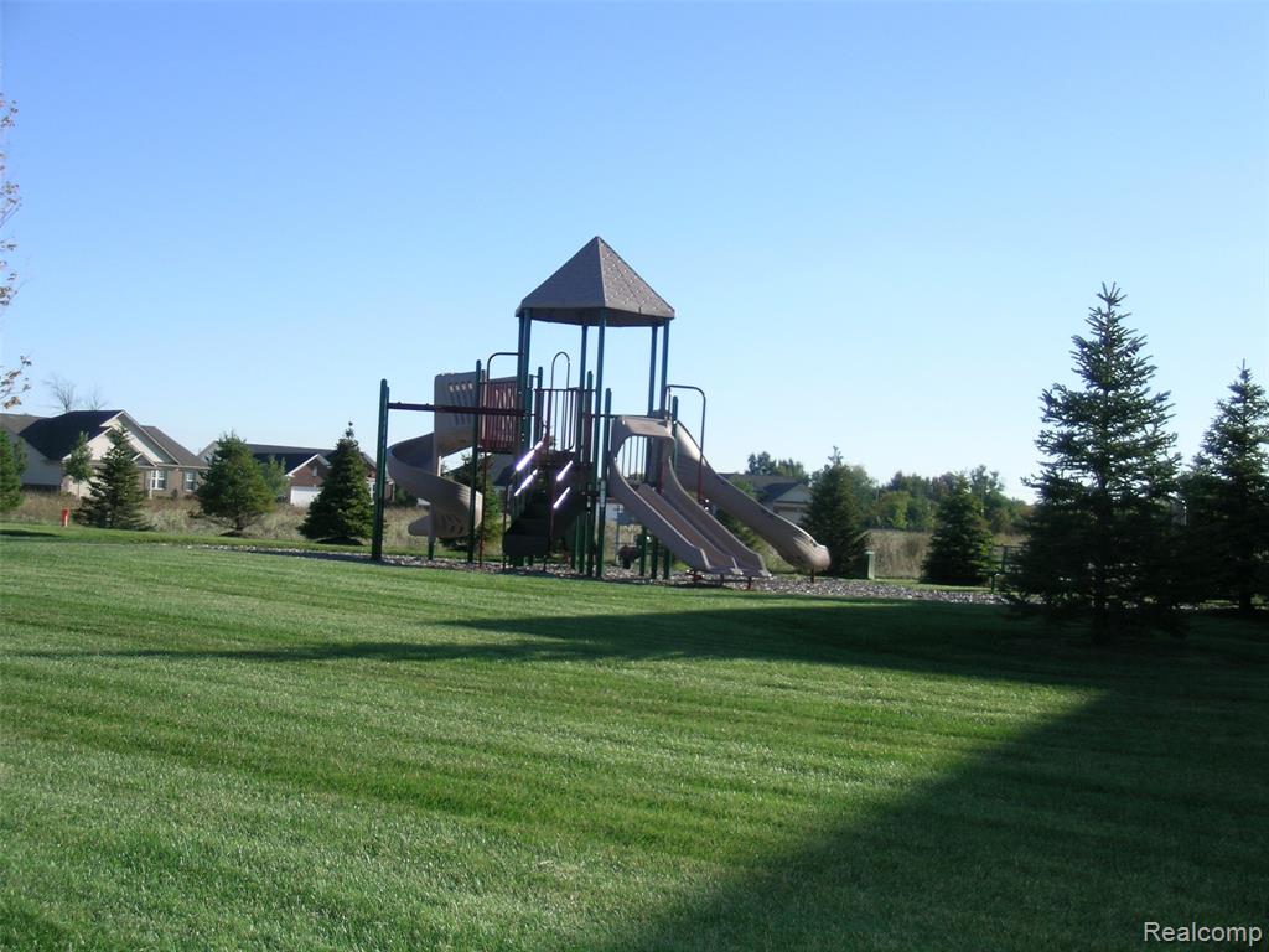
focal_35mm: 46
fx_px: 1686
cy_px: 476
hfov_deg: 41.2
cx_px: 634
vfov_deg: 31.5
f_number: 3.3
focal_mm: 9.5
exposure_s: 1/1234
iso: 71
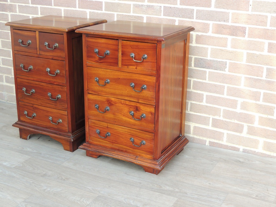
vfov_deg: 29.1
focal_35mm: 50
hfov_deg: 38.2
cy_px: 104
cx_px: 138
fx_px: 399
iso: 140
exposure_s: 1/50
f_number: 3.6
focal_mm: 8.9
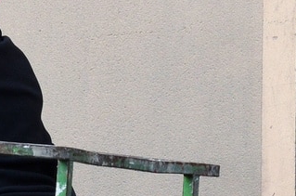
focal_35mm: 1435
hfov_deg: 1.4
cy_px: 246
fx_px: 11770
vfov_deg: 1.0
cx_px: -159
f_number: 8
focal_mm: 180
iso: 500
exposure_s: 1/640
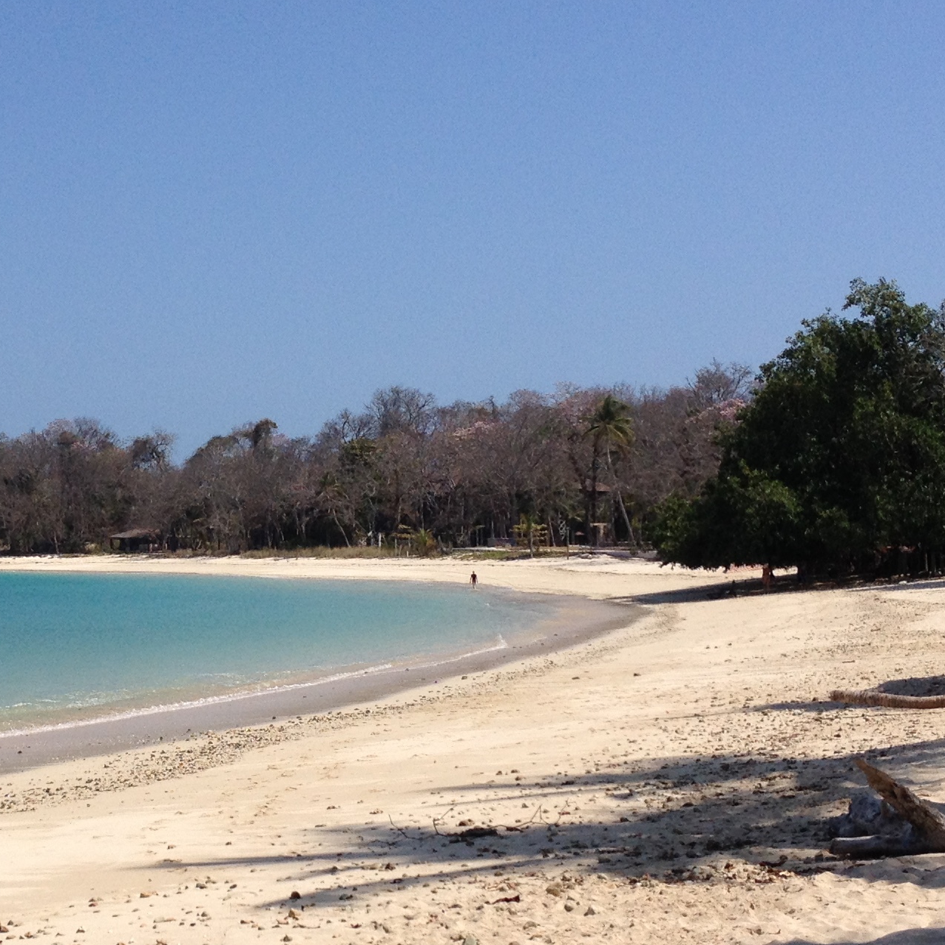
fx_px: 2440
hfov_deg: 21.7
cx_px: 249
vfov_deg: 21.9
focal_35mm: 79
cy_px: 547
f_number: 2.4
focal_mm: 4.28
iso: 50
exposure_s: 1/3460
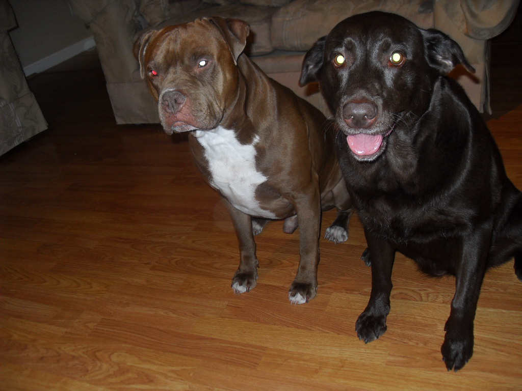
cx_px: 261
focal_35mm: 34
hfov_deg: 54.0
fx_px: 513
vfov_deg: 41.8
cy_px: 196
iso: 100
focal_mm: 6.3
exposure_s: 1/45
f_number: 2.8
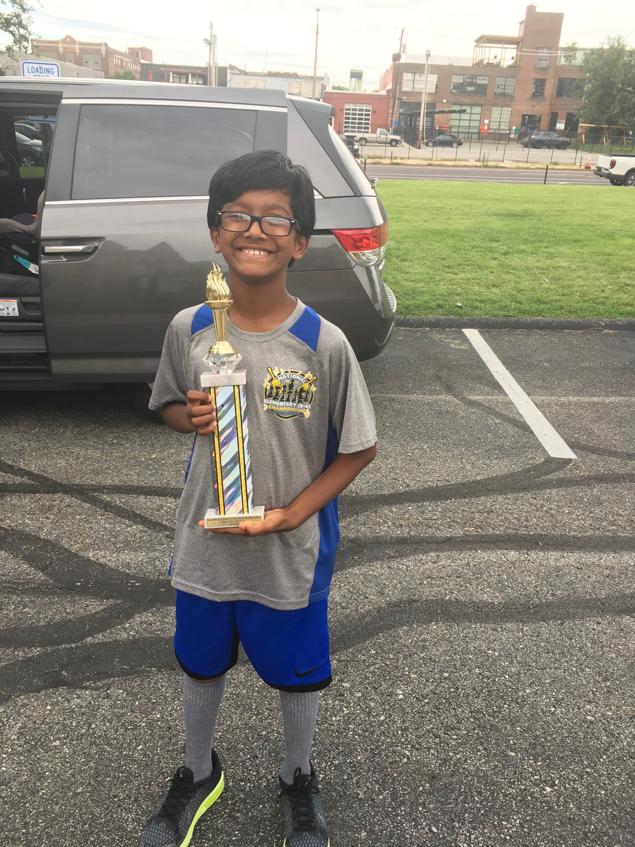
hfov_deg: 48.2
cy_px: 424
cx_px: 318
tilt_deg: -20.0
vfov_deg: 61.7
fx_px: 709
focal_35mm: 29
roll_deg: -4.4
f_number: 2.2
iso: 25
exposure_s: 1/120
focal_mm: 4.15
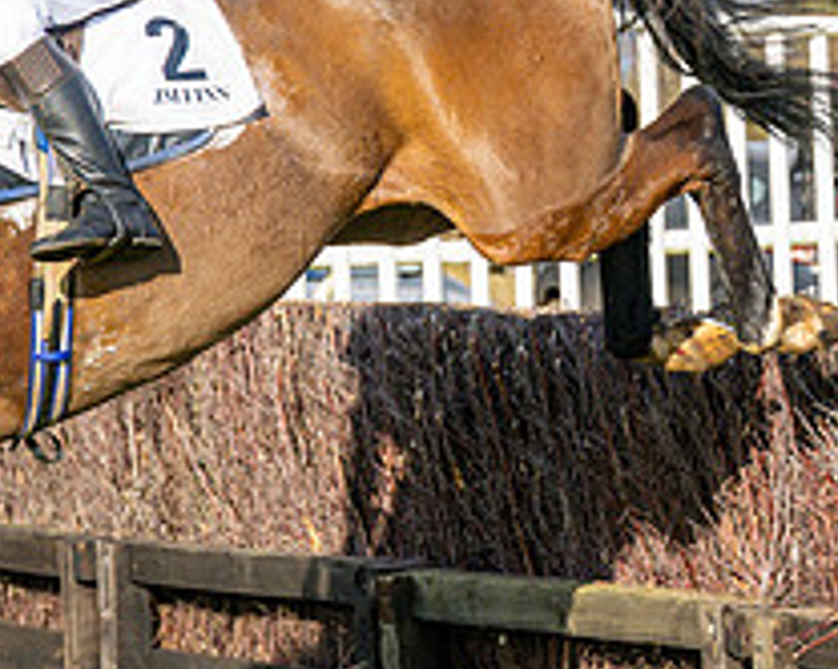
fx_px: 6641
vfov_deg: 5.8
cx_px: 135
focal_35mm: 268
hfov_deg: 7.2
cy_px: 404
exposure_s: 1/2500
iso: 200
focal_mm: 70
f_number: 4
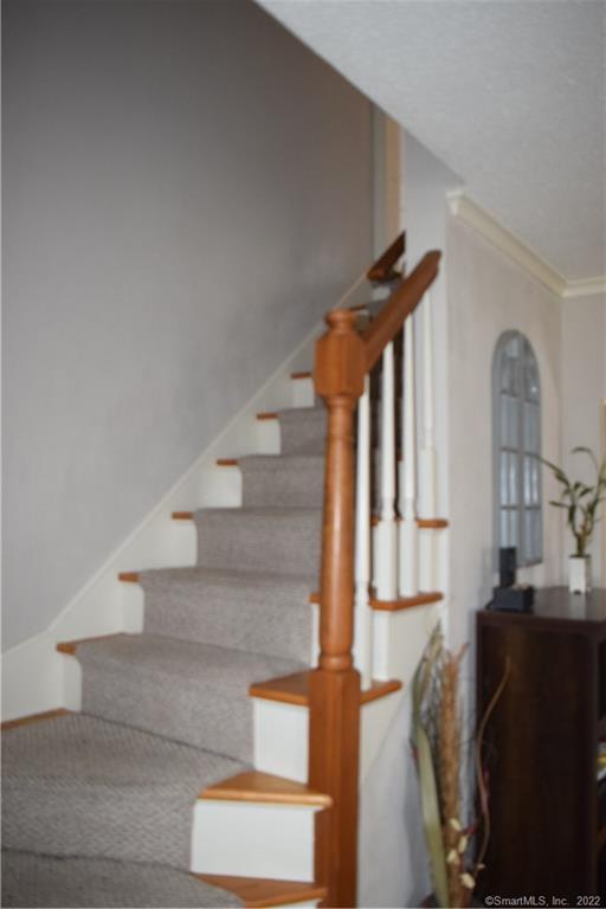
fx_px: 682
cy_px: 454
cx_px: 303
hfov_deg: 47.9
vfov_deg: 67.4
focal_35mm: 27
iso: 1250
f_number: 3.5
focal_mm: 18
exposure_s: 1/60
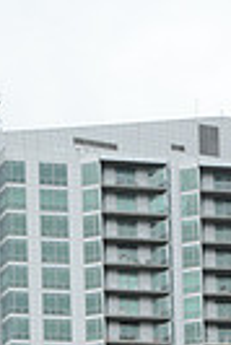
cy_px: 706
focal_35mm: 166
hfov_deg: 8.3
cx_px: 141
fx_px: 1593
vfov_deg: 11.1
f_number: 10
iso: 400
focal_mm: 38
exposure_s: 1/250
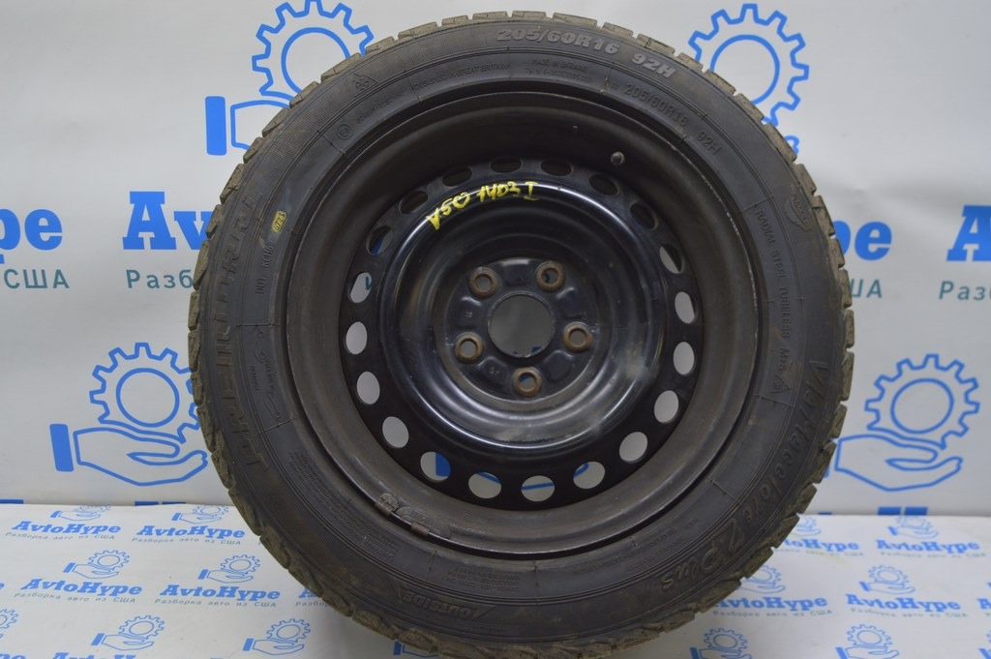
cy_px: 330
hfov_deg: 53.2
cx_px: 496
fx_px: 990
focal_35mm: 36
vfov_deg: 36.8
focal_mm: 24
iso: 400
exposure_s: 1/20
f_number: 5.6
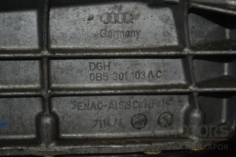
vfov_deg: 16.6
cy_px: 78
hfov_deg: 24.6
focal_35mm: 82
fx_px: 541
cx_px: 118
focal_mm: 55
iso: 720
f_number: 7.1
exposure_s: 1/60
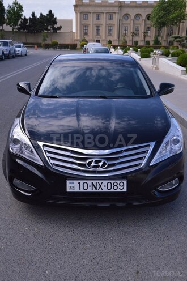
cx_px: 94
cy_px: 140
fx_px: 304
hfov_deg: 34.2
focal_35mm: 39
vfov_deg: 49.6
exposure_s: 1/2500
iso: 800
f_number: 5.6
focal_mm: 26
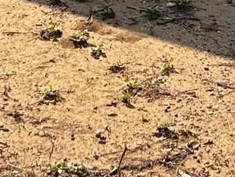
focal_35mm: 198
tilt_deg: -5.0
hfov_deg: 10.0
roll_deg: +0.1
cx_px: 124
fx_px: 1345
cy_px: -275
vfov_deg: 7.0
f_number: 1.5
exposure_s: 1/2457
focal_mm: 5.7
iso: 50
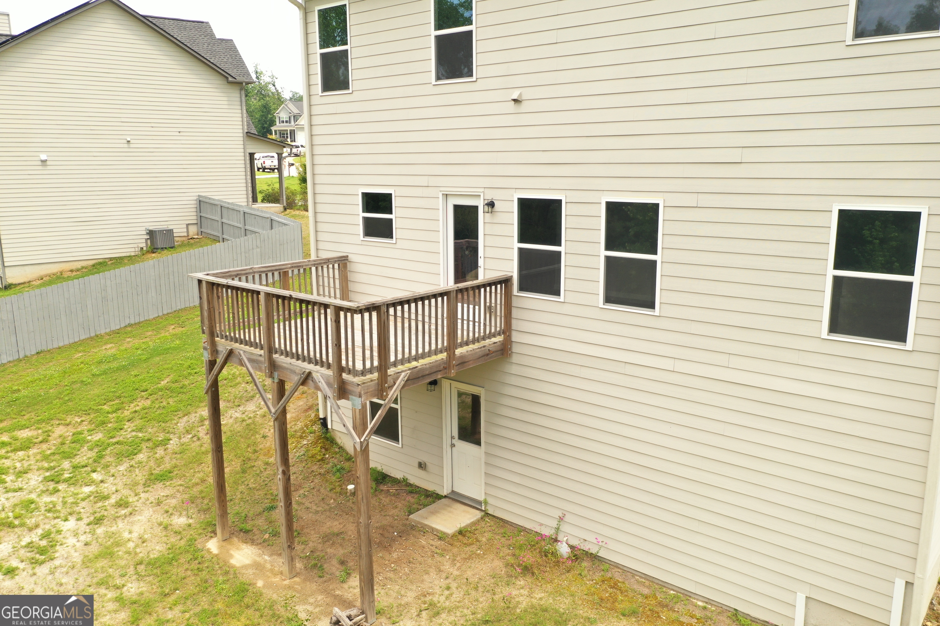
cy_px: 313
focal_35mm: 28
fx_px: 731
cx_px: 470
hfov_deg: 65.5
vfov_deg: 46.4
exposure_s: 1/200
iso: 100
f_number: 4.5
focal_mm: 10.26
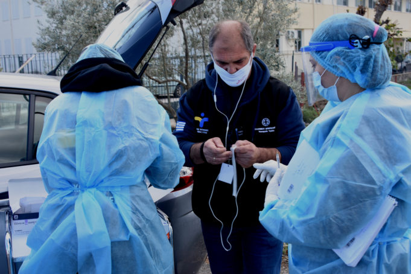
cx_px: 206
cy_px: 137
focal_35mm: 42
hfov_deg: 46.4
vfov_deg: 31.9
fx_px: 479
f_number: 5.6
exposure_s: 1/125
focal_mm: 28
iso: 200
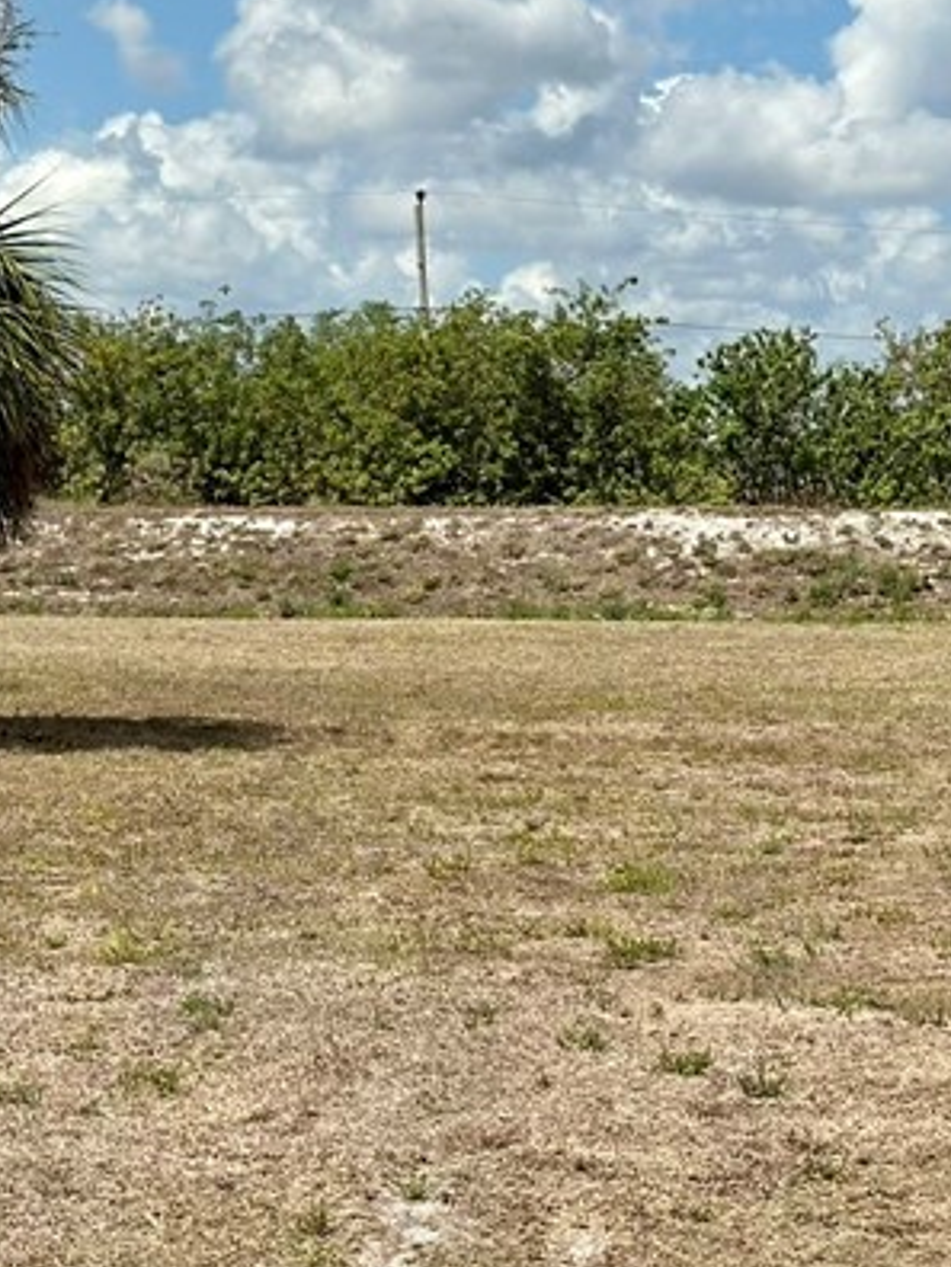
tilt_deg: -0.5
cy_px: 486
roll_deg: -0.4
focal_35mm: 124
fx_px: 4542
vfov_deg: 15.9
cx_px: 778
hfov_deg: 11.9
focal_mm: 6.86
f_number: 1.78
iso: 100
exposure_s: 1/8197
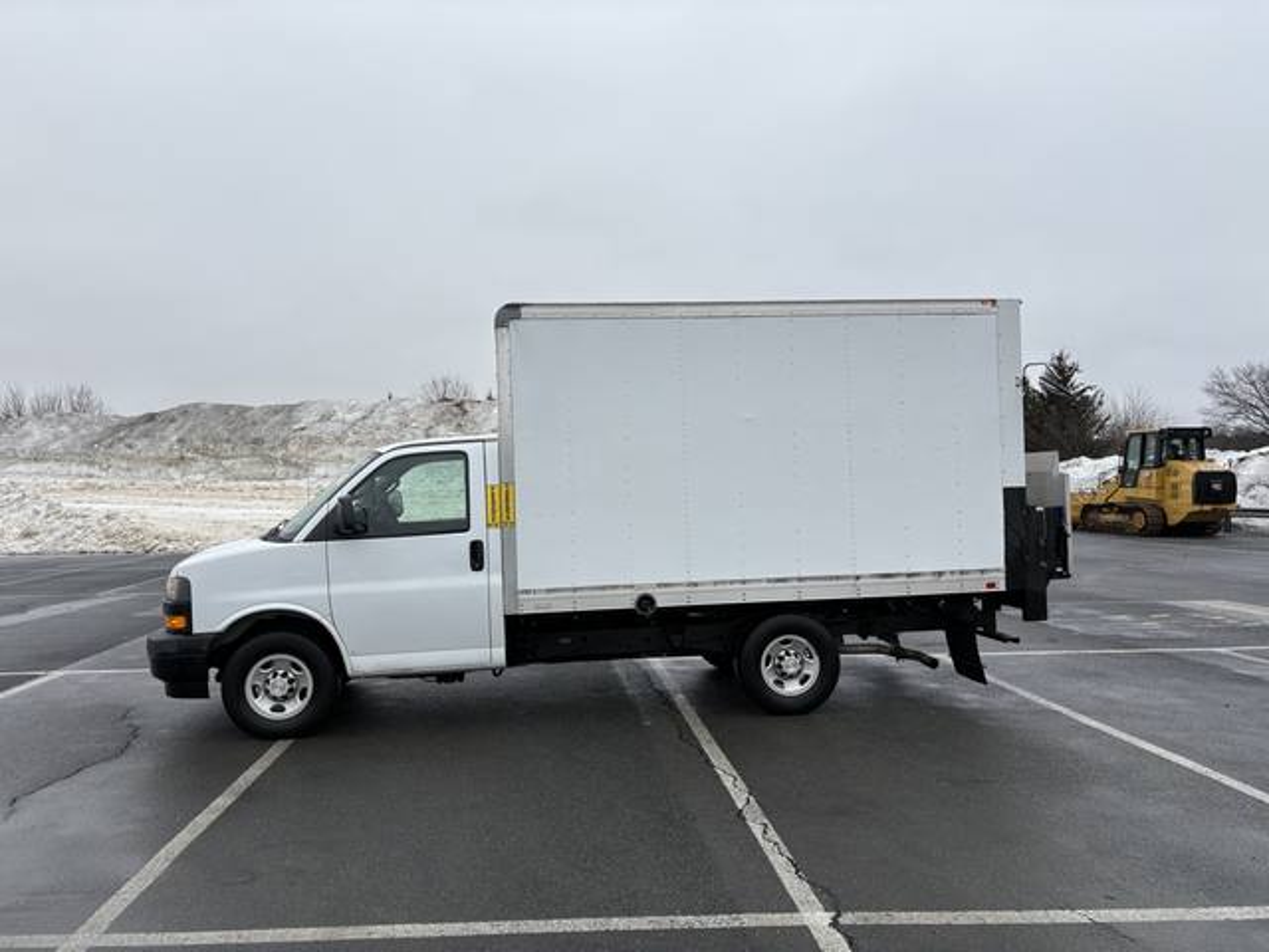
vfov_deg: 53.1
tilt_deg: -1.1
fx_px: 953
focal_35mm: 26
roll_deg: -0.4
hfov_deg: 67.3
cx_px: 634
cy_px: 476
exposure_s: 1/543
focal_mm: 5.96
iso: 50
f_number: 1.6
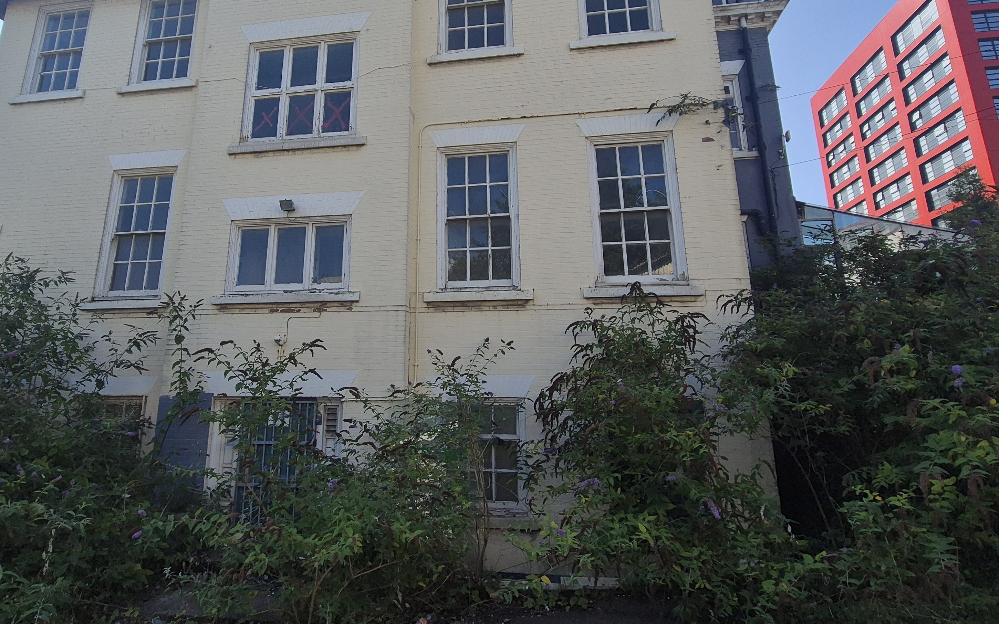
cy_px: 238
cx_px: 442
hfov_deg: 87.6
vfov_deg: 61.5
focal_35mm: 19
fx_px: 517
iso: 50
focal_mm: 2.2
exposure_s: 1/2048
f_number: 2.2
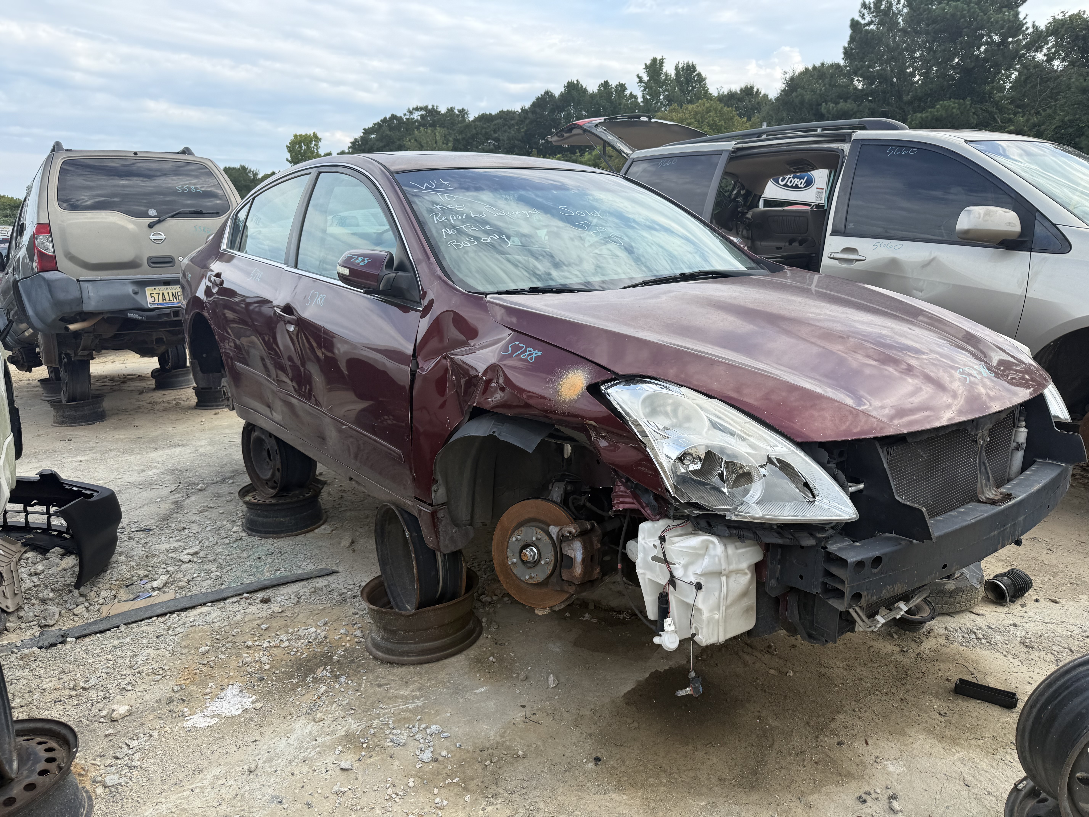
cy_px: 408
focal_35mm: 24
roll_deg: +2.6
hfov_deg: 71.6
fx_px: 755
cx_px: 544
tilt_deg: -19.4
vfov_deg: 56.8
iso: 80
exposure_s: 1/1292
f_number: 1.78
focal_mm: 6.76
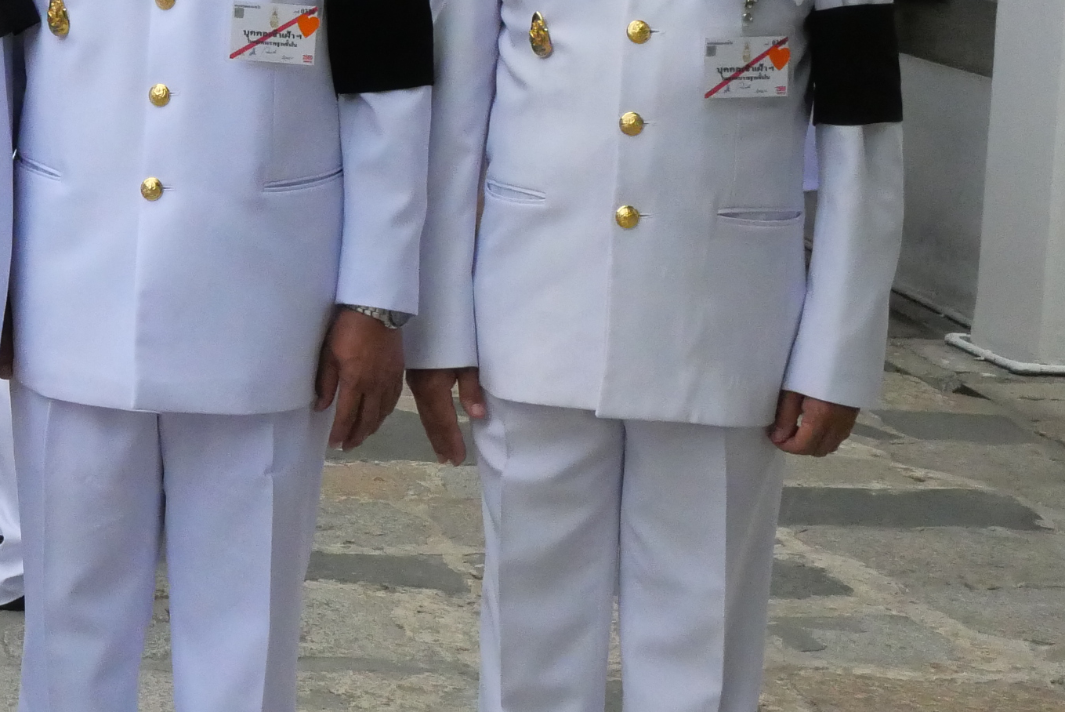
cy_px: 174
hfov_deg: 17.1
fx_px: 3315
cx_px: -362
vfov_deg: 12.2
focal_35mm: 112
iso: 3200
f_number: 9
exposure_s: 1/3200
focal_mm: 20
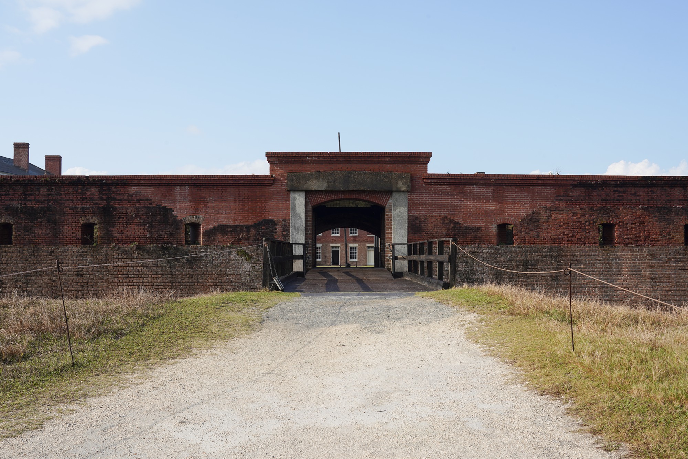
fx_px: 765
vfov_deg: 33.4
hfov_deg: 48.5
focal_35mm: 40
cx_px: 344
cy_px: 230
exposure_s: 1/100
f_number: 14
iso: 100
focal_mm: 40
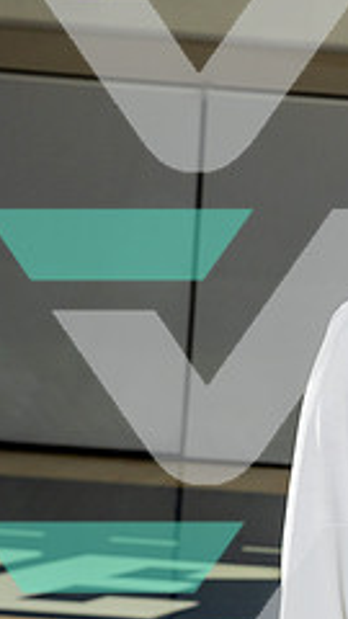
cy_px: 347
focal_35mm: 109
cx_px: 639
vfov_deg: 19.6
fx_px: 1788
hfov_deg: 10.4
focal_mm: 43
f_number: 8
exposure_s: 1/250
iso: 640
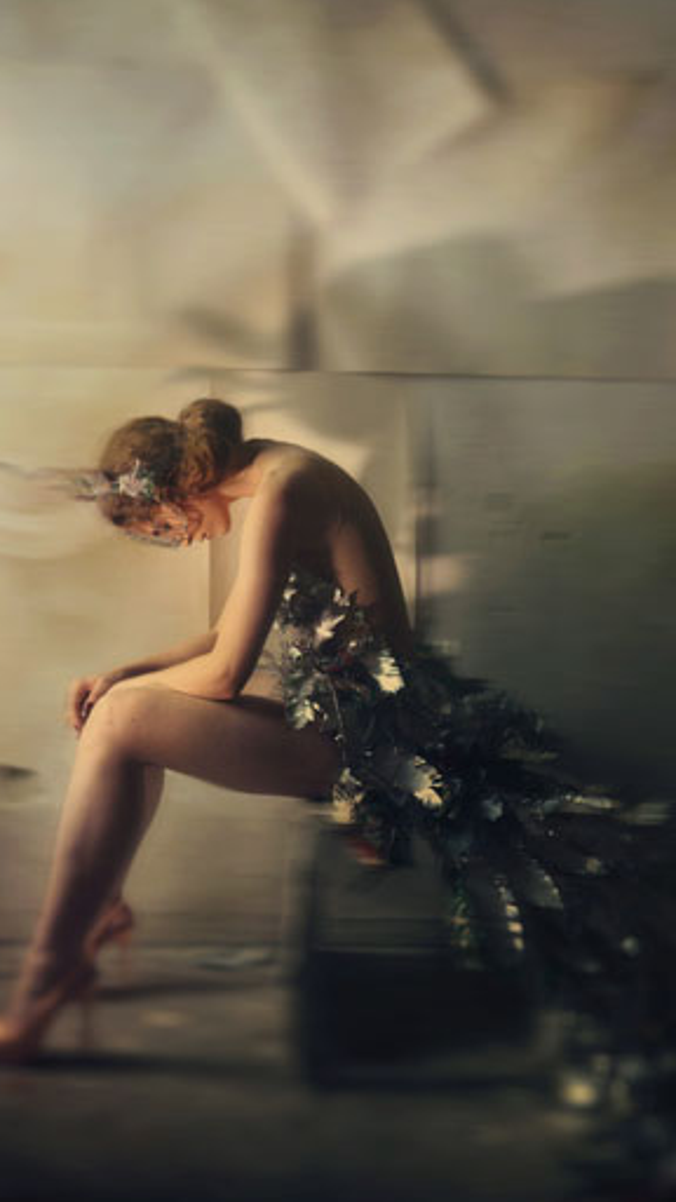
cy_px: 606
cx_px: 394
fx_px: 1370
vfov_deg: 47.4
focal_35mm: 43
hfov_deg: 27.7
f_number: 2
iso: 500
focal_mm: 35
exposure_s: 1/160
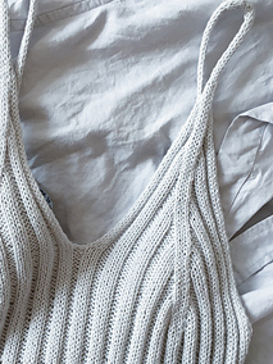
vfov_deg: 37.4
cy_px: 210
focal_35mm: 51
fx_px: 536
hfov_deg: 27.8
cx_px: 44
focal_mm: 4.15
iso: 32
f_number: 2.2
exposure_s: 1/33
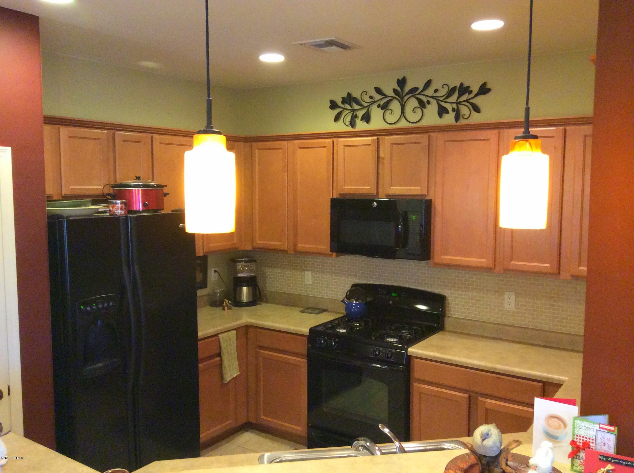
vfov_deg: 42.8
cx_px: 317
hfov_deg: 55.4
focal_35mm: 33
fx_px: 604
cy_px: 236
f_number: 2.4
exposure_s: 1/24
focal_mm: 3.3
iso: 250
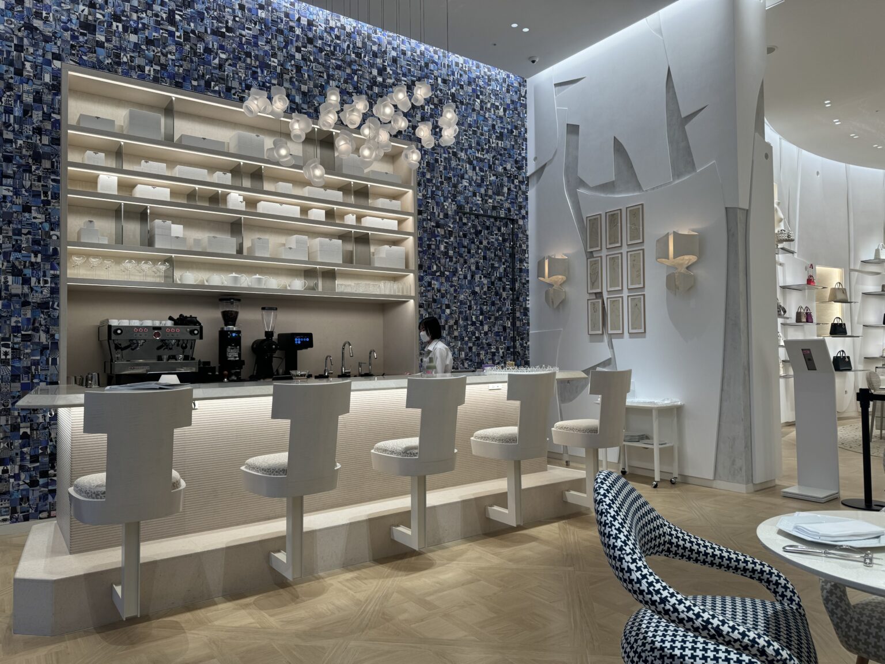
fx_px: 614
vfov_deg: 56.8
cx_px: 442
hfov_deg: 71.6
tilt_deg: +2.2
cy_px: 332
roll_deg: +0.6
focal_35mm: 24
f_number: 1.78
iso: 64
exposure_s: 1/171
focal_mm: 6.86
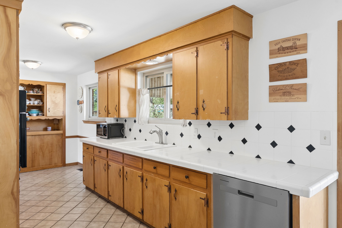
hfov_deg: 73.7
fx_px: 228
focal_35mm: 24
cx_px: 171
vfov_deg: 53.2
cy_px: 114
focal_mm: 24
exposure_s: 1/20
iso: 500
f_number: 9
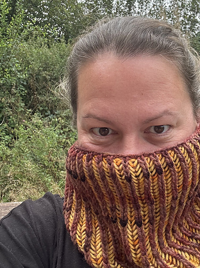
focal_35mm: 46
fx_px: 355
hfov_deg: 31.0
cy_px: 103
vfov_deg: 41.0
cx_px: 145
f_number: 1.9
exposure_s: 1/127
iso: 40
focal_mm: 2.69
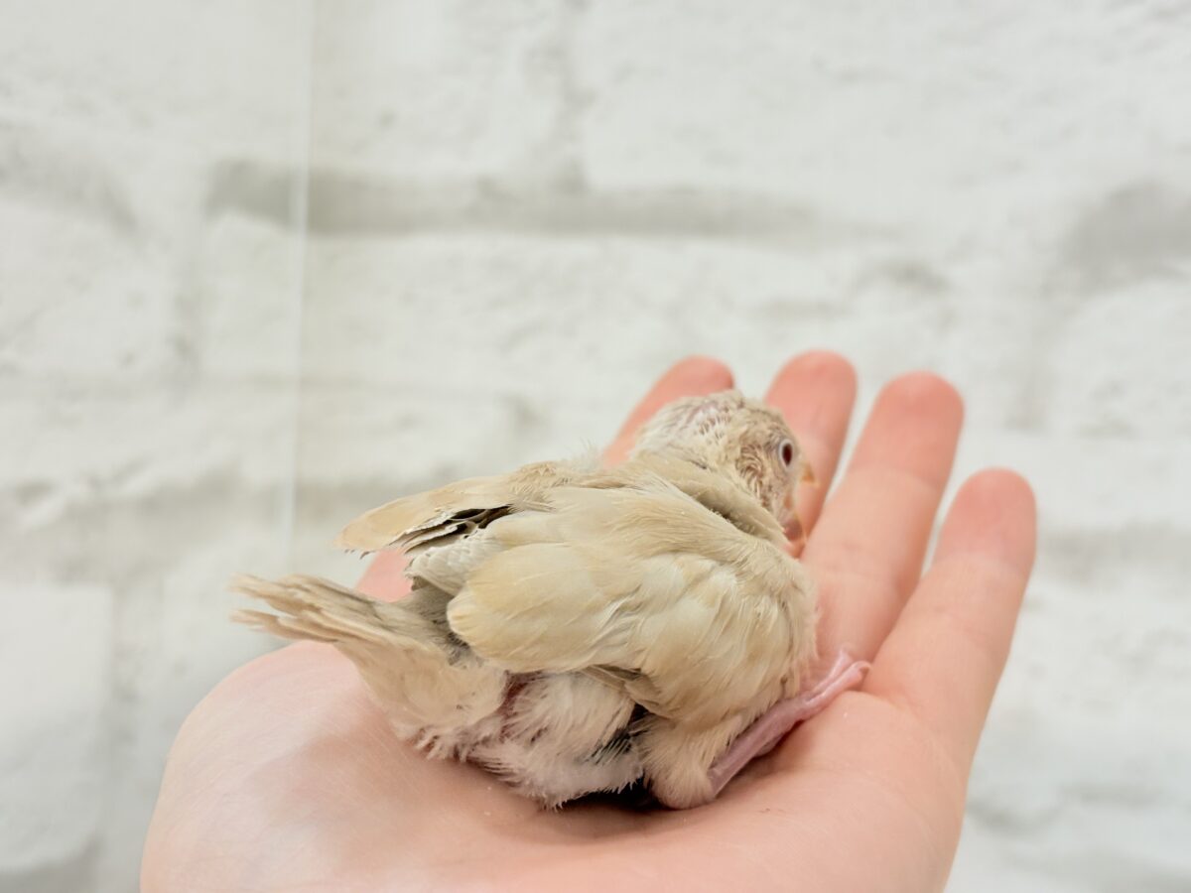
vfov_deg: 28.0
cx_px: 596
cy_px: 446
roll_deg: -1.6
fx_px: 1789
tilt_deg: -3.7
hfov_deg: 36.8
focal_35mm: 52
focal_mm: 5.96
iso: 80
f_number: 1.6
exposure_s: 1/100
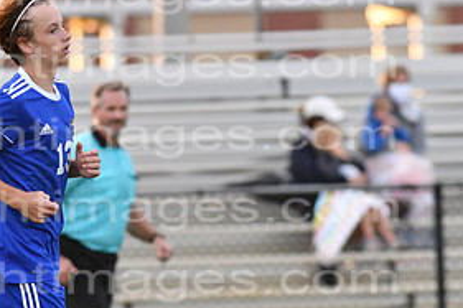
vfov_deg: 1.5
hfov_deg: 2.2
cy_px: 246
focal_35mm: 929
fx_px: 11941
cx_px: 28
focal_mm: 300
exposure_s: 1/1000
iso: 1600
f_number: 4
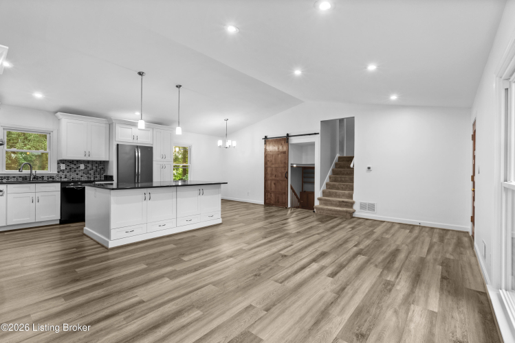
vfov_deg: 73.8
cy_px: 172
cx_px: 258
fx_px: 229
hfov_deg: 96.7
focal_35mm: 16
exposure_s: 1/2
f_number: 11
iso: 400
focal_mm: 16
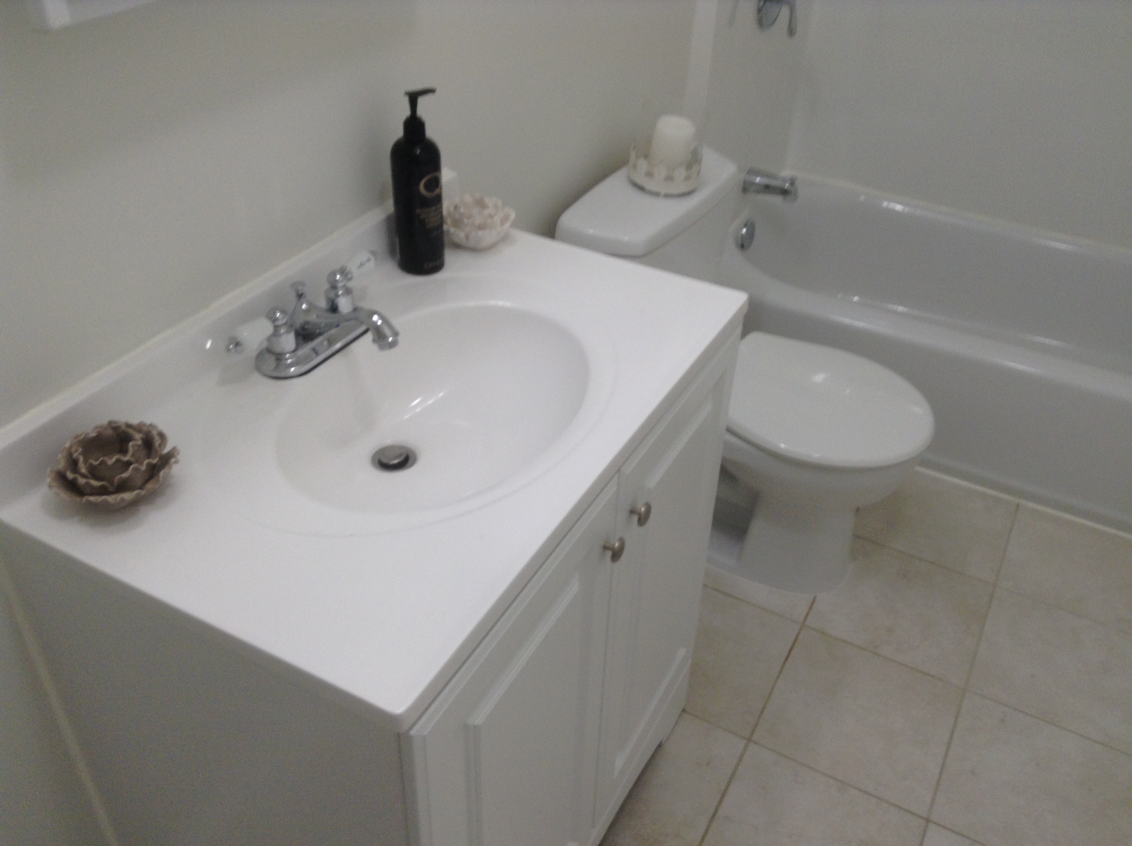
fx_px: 1078
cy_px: 423
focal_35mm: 33
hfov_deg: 55.4
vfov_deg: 42.8
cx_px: 566
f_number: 2.4
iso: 32
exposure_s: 1/33
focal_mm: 3.3
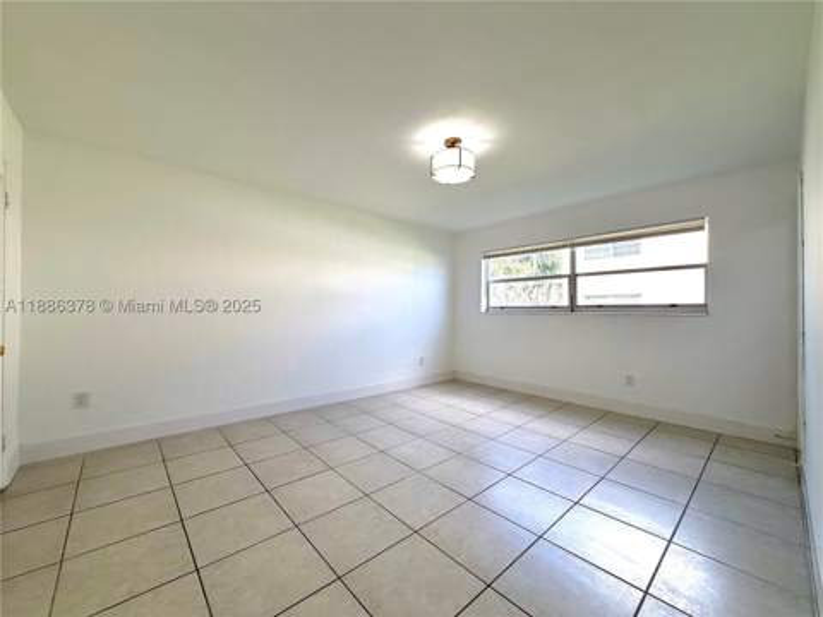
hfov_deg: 102.1
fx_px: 333
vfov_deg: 85.7
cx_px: 412
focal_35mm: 14
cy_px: 308
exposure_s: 1/176
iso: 50
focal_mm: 2.22
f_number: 2.2
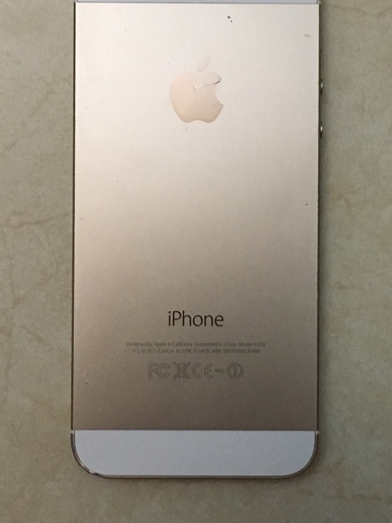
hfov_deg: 24.8
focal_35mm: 59
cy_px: 170
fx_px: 891
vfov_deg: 32.4
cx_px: 194
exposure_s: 1/25
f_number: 2.2
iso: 200
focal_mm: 4.15
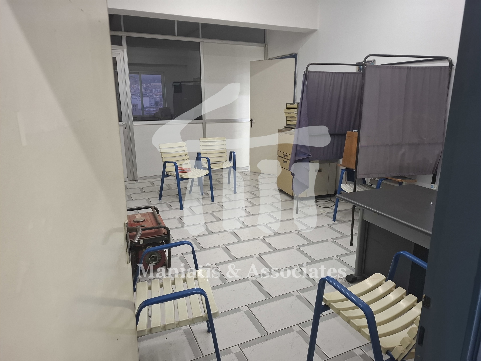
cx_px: 240
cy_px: 180
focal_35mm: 23
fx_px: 320
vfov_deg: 58.9
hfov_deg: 73.9
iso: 400
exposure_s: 1/33
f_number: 1.8
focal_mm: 5.54
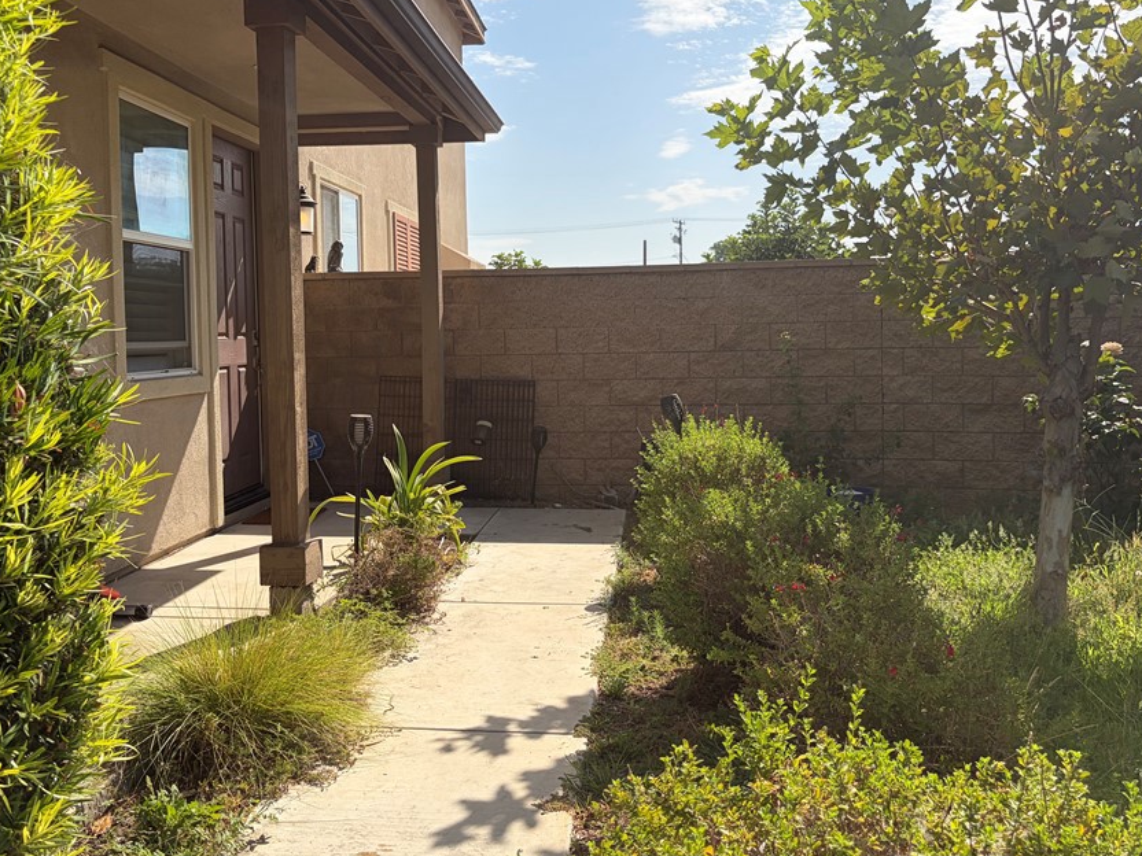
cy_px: 361
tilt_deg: +0.0
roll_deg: +3.1
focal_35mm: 32
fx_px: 1056
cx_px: 567
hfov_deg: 56.8
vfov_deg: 44.0
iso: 50
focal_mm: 5.96
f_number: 1.6
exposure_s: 1/4329
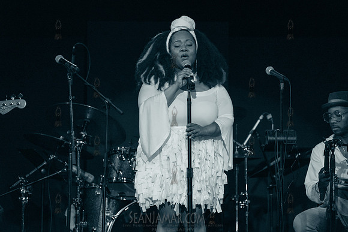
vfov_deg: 6.9
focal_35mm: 200
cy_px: 116
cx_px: 174
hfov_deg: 10.3
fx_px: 1934
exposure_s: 1/250
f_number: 2.8
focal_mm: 200
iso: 4000
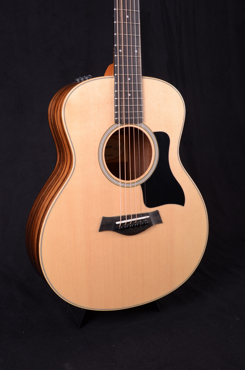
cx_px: 122
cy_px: 185
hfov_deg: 28.0
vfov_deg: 41.2
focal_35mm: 48
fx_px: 492
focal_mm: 32
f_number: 13
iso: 200
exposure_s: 1/200
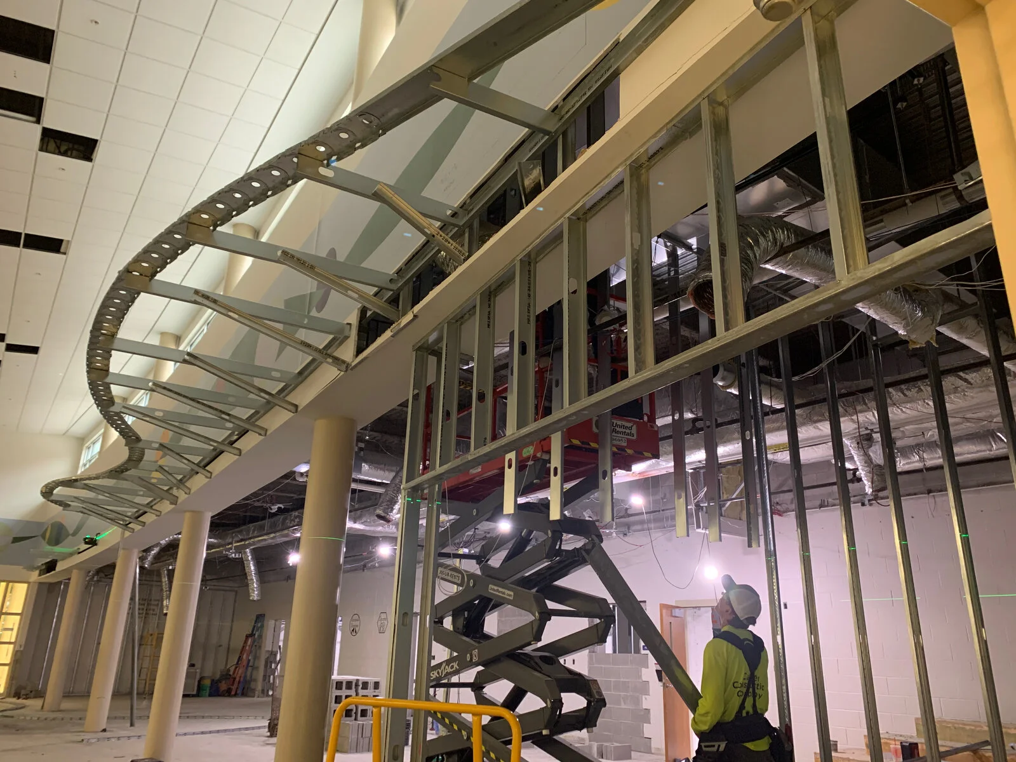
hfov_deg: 67.3
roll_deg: -1.0
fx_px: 763
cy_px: 381
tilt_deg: +19.2
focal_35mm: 26
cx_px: 508
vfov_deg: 53.1
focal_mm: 4.25
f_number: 1.8
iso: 320
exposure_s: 1/30
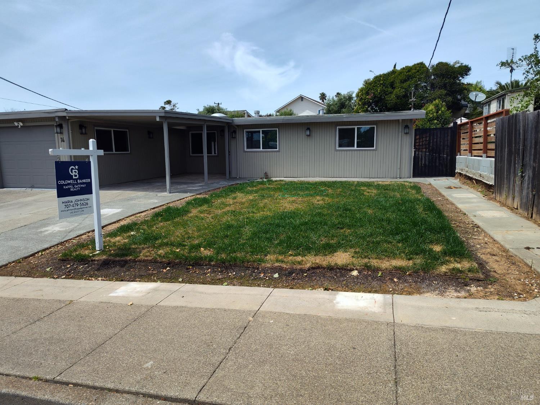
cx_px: 270
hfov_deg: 73.9
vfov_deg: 58.9
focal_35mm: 23
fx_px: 359
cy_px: 202
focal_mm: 5.56
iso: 100
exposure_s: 1/1722
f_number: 1.8
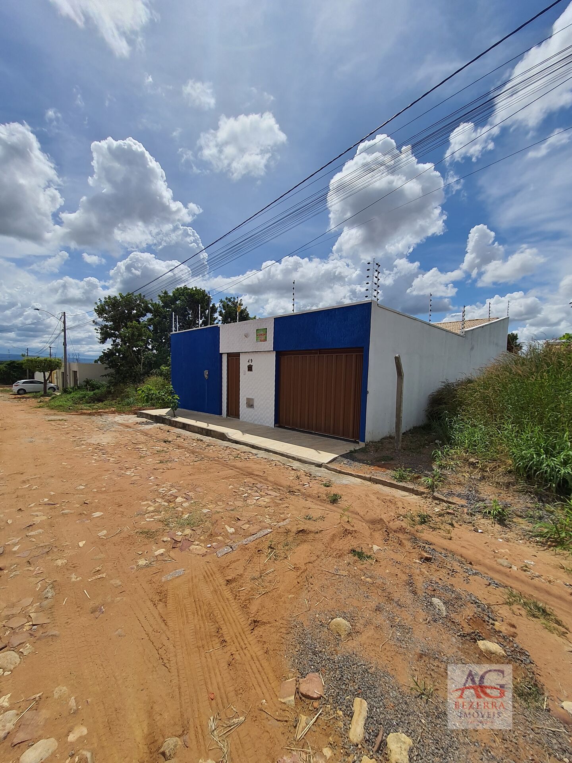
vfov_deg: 106.2
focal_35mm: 13
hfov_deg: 89.9
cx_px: 286
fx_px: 286
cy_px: 382
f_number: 2.2
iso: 50
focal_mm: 1.74
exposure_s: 1/3336
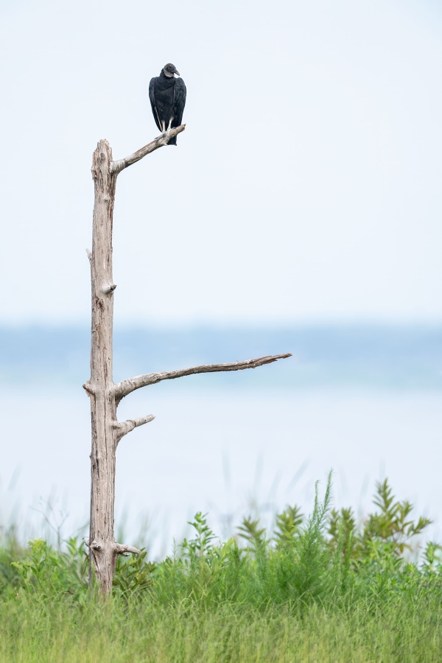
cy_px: 332
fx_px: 15469
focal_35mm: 840
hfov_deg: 1.6
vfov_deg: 2.5
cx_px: 221
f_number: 5.6
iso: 2000
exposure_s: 1/160
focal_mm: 840
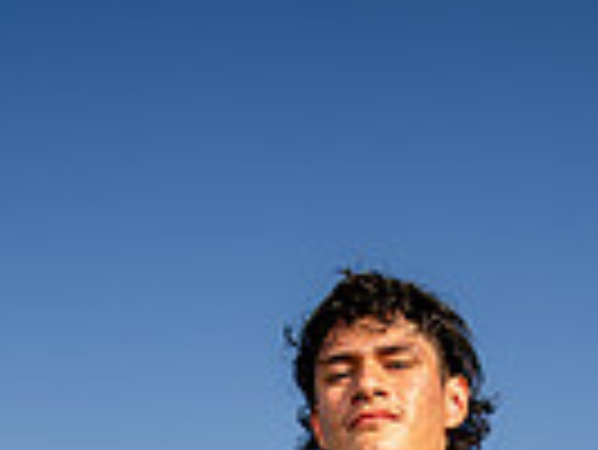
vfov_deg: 14.4
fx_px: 1349
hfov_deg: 24.9
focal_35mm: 78
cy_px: 999
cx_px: 400
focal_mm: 24
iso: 50
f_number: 7.1
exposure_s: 1/125
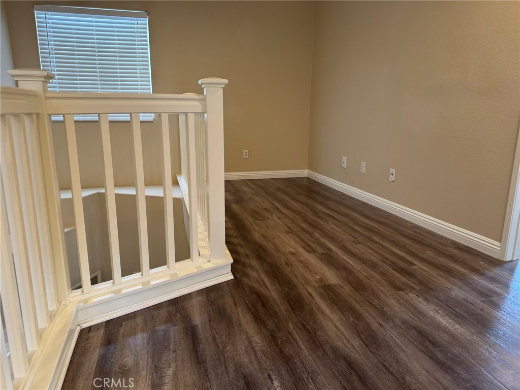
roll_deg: +0.1
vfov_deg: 56.8
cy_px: 195
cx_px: 260
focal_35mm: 24
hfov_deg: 71.6
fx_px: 361
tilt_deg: -14.1
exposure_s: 1/60
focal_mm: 6.76
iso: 160
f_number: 1.78
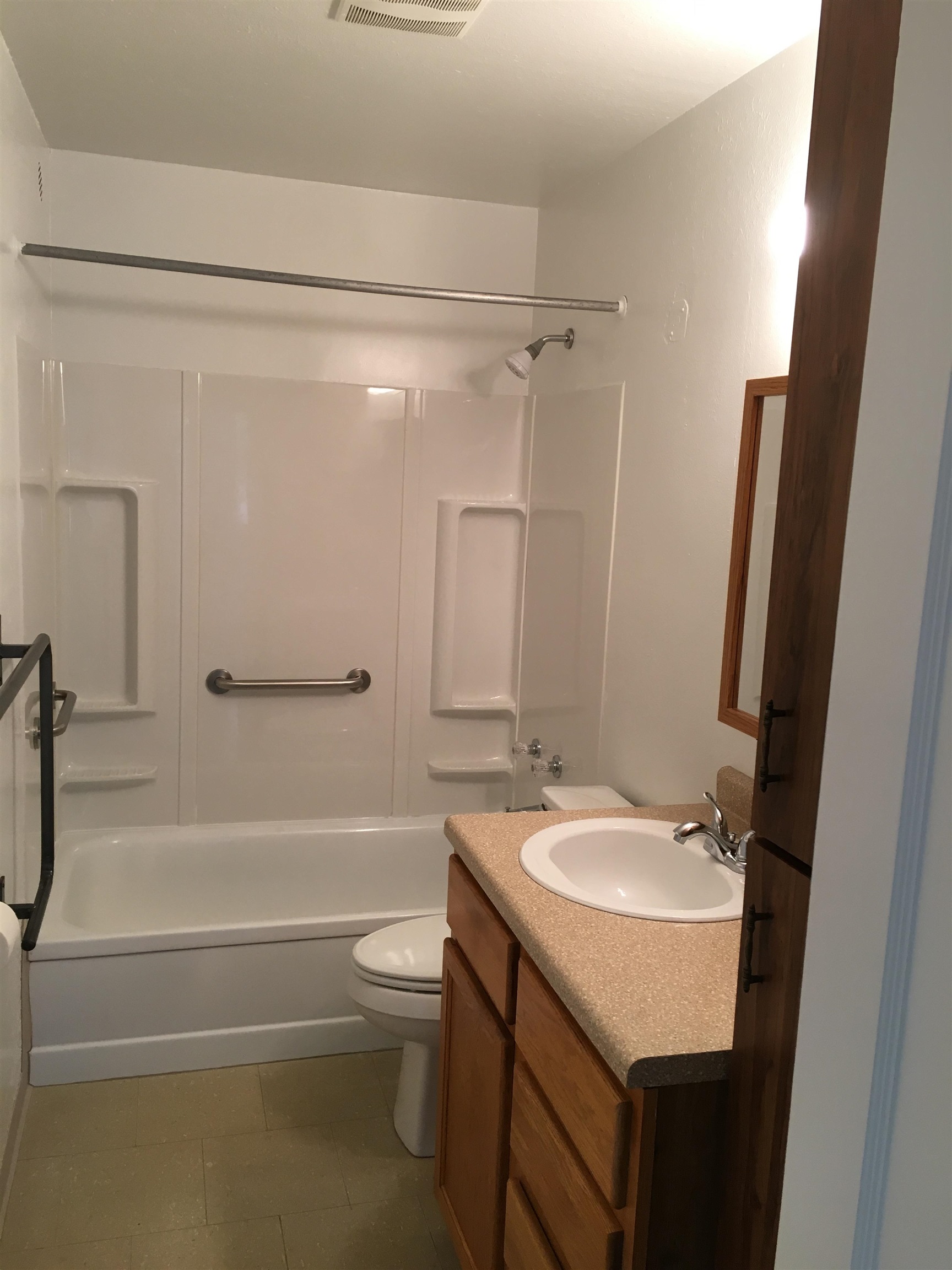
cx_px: 476
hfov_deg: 48.2
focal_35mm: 29
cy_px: 635
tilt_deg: -7.7
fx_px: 1063
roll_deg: -2.2
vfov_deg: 61.7
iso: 64
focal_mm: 4.15
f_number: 2.2
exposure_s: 1/30
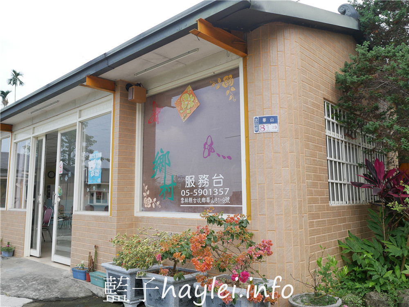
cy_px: 154
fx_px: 354
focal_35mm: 30
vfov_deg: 46.8
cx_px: 204
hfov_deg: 60.0
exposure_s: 1/500
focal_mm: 15
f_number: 3.5
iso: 200
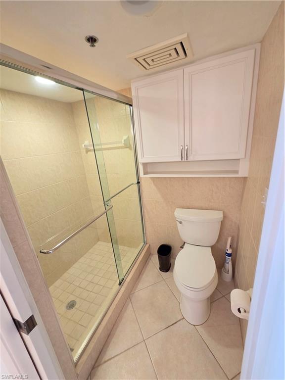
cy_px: 190
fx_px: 143
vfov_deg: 106.2
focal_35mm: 13
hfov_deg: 89.9
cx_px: 142
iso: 400
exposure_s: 1/60
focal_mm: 2.2
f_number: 2.2
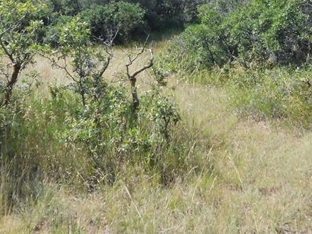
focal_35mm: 51
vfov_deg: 26.6
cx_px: 157
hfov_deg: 37.5
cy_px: -13
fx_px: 459
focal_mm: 4
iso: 800
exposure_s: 1/1500
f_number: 6
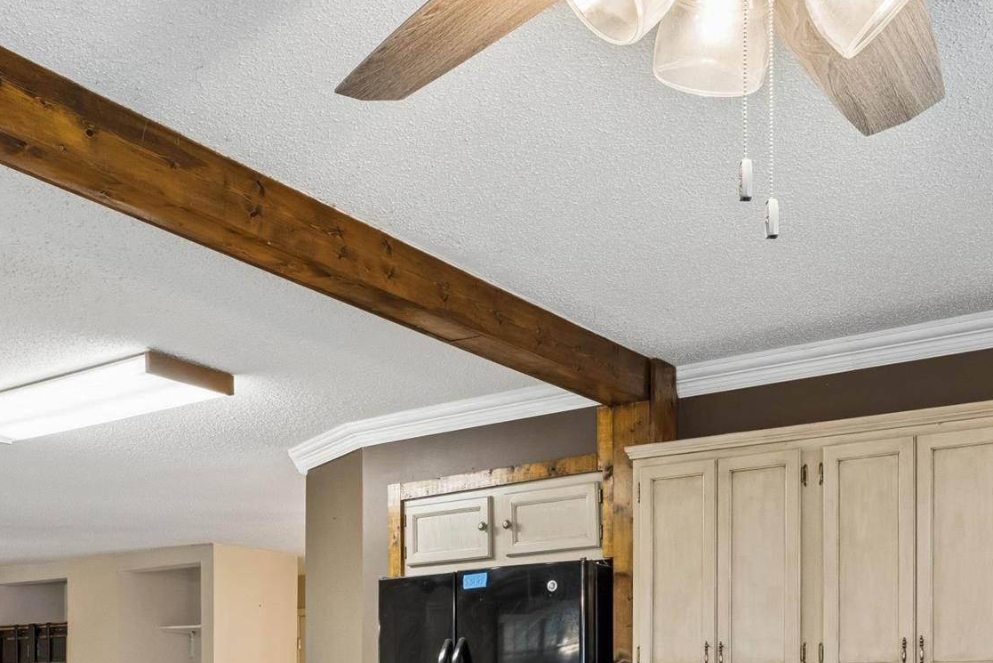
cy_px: 723
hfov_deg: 44.5
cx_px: 515
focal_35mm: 44
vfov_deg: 27.9
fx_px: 1214
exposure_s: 1/3.33
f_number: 13
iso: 400
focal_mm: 16
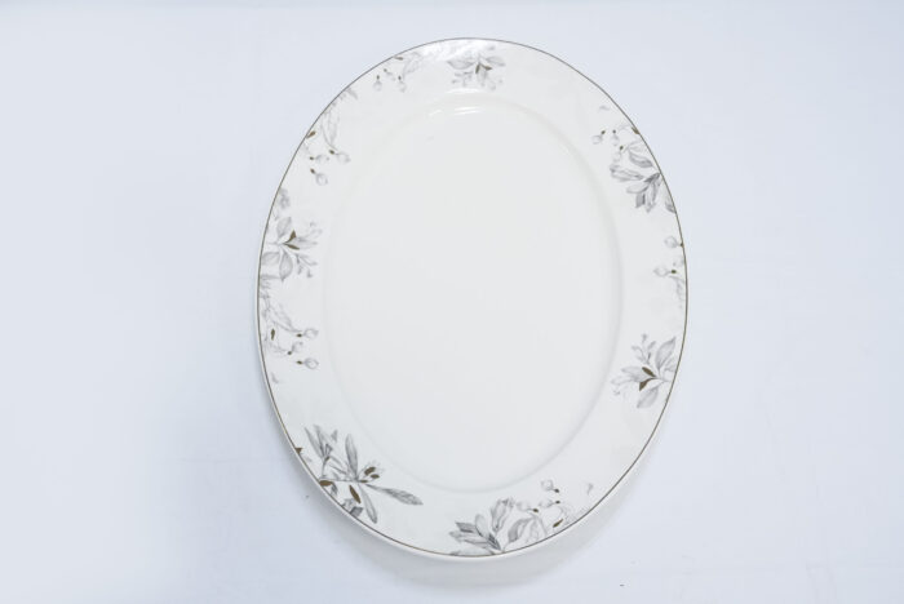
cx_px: 452
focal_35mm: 46
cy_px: 302
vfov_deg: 29.3
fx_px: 1156
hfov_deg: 42.7
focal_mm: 46
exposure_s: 1/160
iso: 6400
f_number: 13
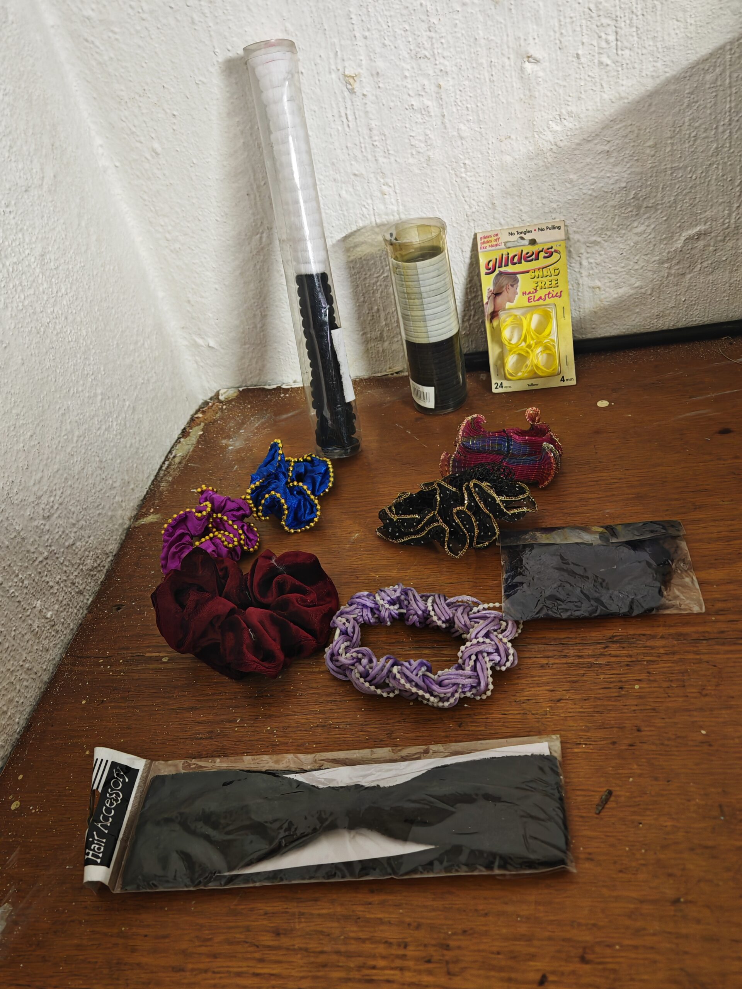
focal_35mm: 31
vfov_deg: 58.4
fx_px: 886
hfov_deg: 45.4
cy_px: 494
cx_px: 371
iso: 1250
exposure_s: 1/25
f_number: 1.9
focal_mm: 6.67
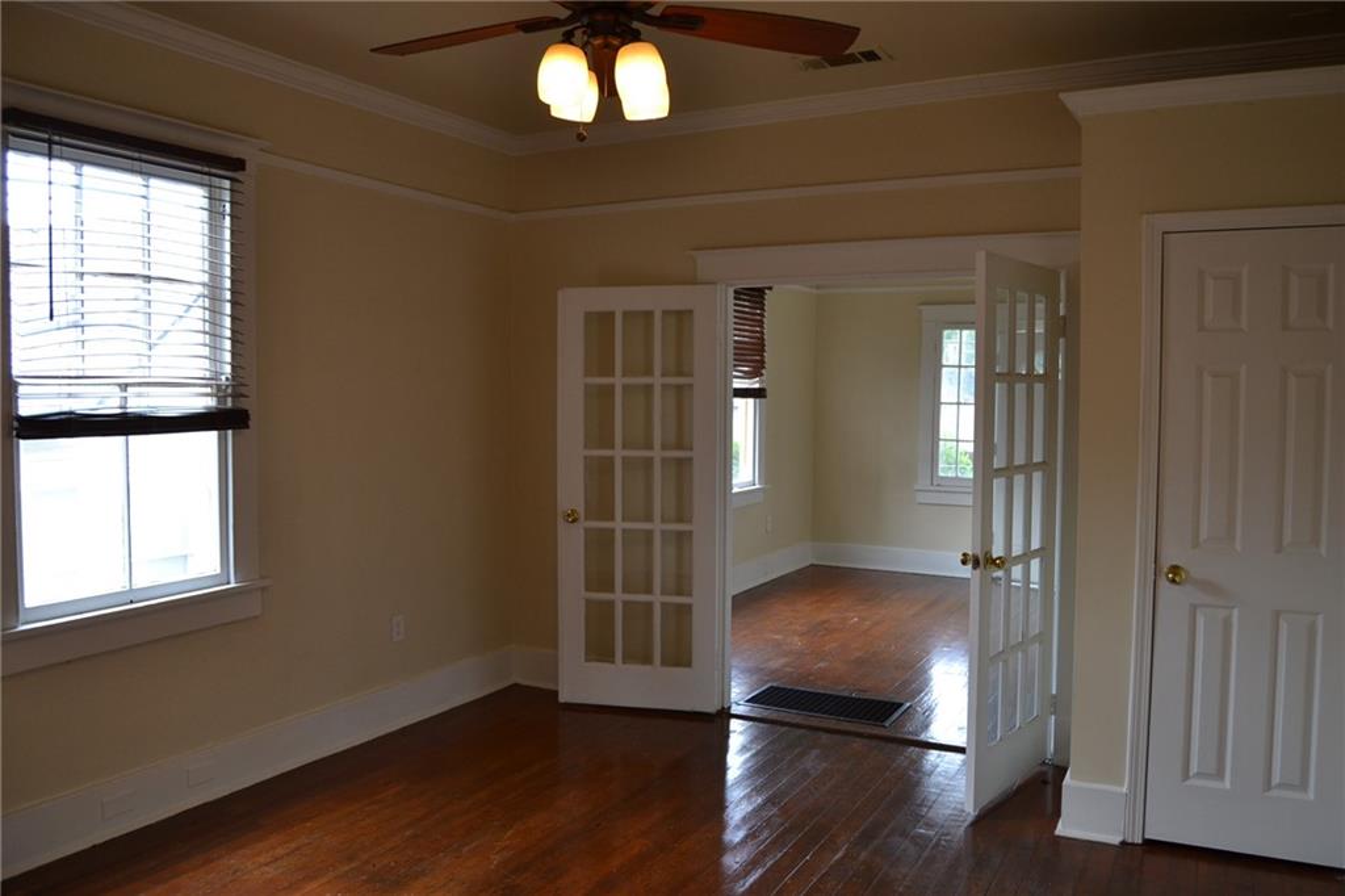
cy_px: 448
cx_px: 672
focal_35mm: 27
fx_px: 1008
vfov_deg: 47.9
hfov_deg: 67.4
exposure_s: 1/80
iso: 400
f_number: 4.5
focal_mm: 18
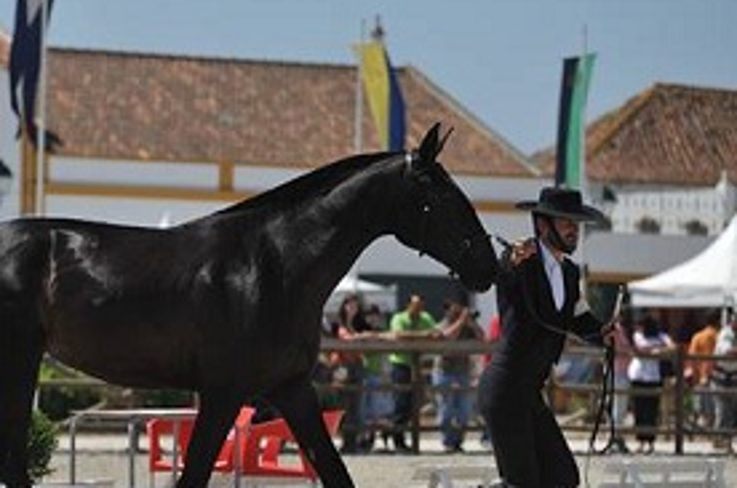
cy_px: 337
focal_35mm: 220
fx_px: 4496
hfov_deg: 9.4
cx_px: 195
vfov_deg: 6.2
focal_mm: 135
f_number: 4.5
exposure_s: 1/2500
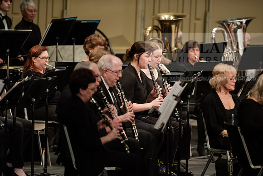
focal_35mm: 300
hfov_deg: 6.9
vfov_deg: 4.6
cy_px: 88
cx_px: 132
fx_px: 2192
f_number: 3.5
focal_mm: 300
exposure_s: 1/320
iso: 4000
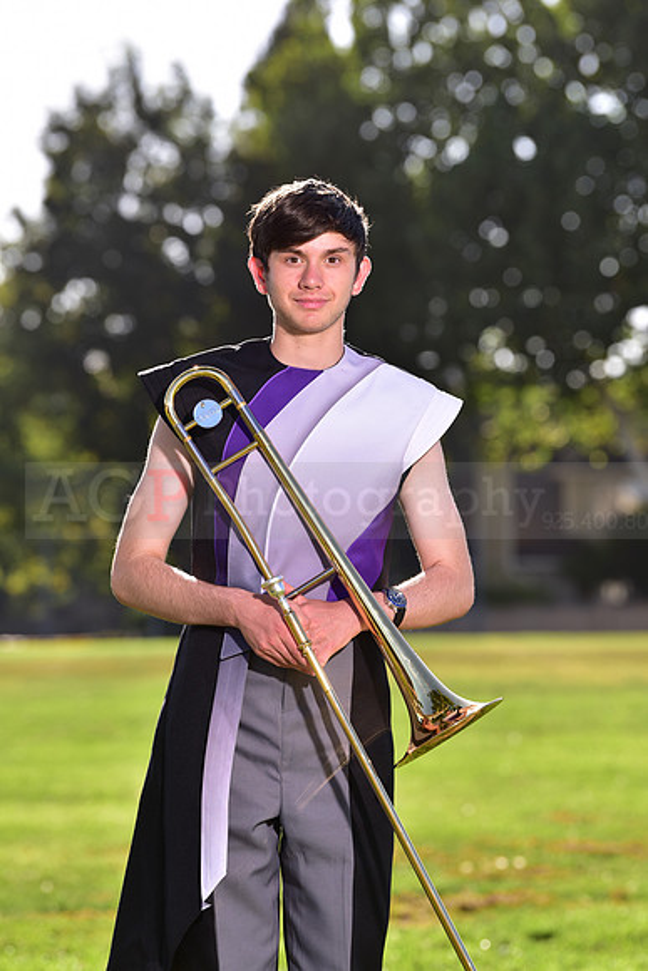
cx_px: 324
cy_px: 486
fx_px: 4452
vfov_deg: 12.4
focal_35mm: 165
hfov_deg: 8.3
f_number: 5
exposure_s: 1/250
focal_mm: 165
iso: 80
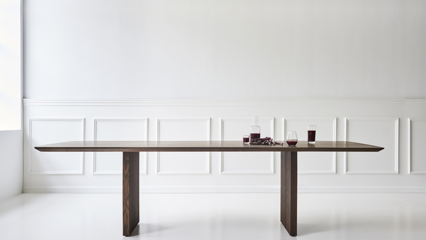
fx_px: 452
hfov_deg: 50.5
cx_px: 213
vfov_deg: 29.7
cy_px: 137
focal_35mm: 40
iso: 100
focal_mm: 38
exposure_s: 1.3
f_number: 8
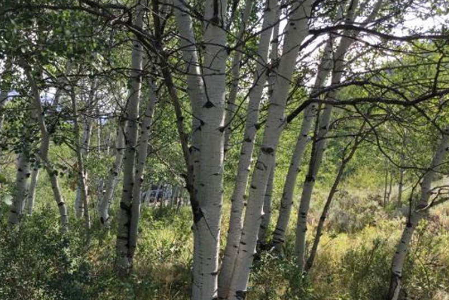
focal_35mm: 41
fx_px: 511
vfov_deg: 32.5
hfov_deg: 47.1
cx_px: 175
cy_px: 187
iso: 25
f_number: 2.4
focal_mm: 3.3
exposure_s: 1/342
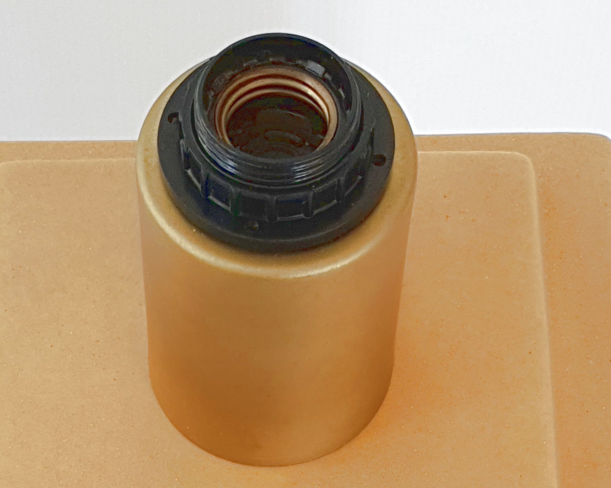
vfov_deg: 22.0
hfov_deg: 31.8
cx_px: 227
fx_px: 1067
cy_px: 707
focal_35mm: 59
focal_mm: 4.3
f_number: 2.4
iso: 80
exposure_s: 1/100
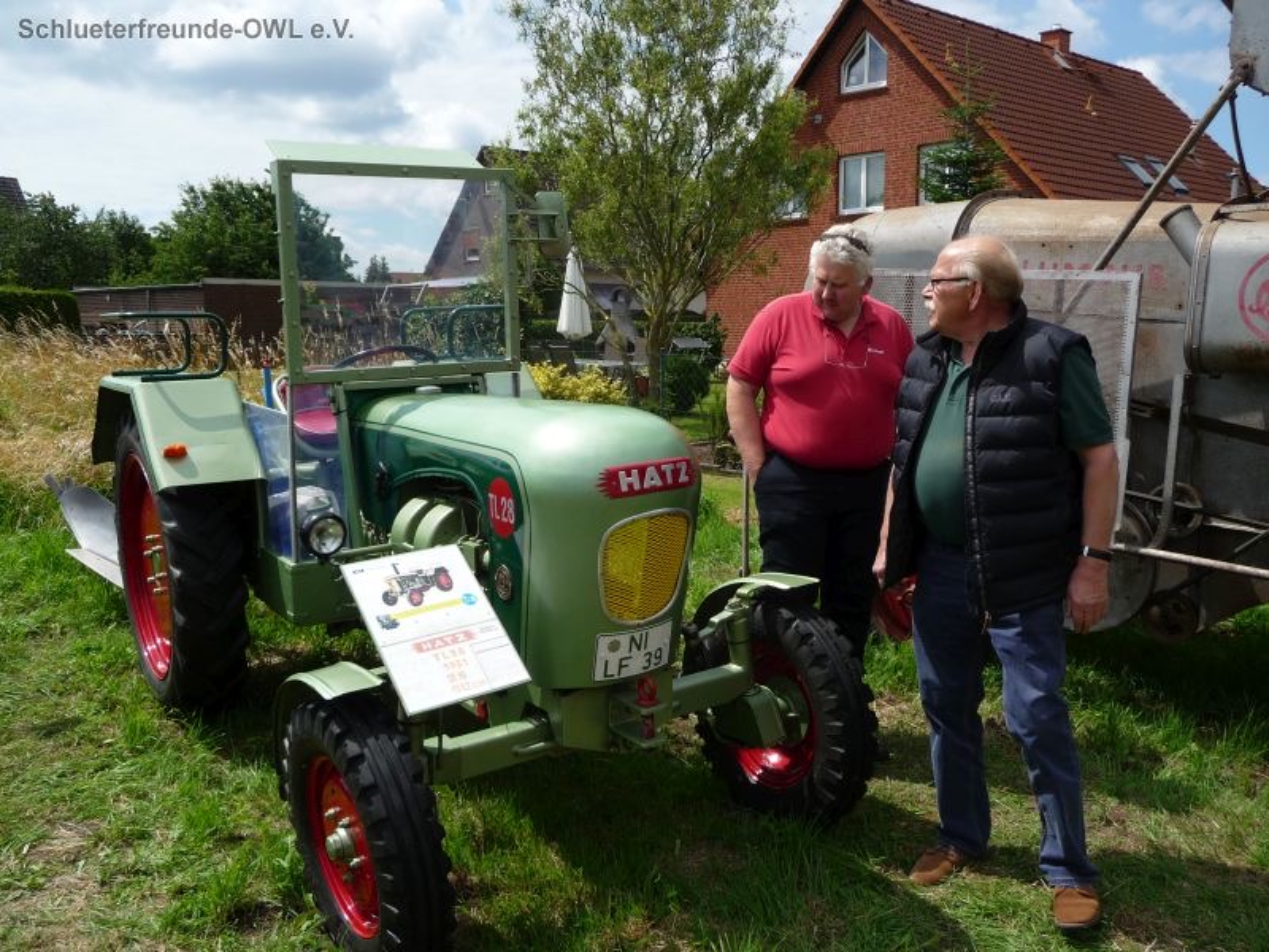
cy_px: 476
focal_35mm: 30
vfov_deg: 46.8
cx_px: 634
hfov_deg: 60.0
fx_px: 1100
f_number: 3.4
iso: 100
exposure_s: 1/1300
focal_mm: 5
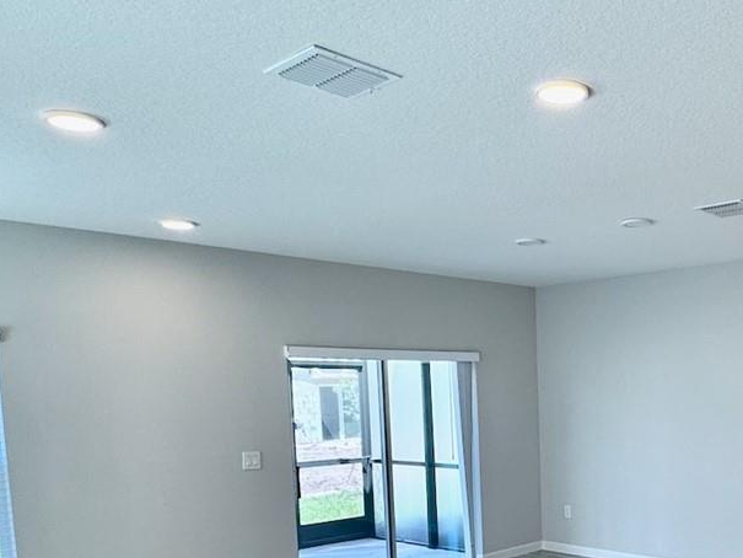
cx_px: 625
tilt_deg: -6.4
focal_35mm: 37
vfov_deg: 36.9
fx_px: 794
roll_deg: +1.1
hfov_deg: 46.6
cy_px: 472
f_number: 2.2
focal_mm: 2.22
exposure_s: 1/120
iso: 64
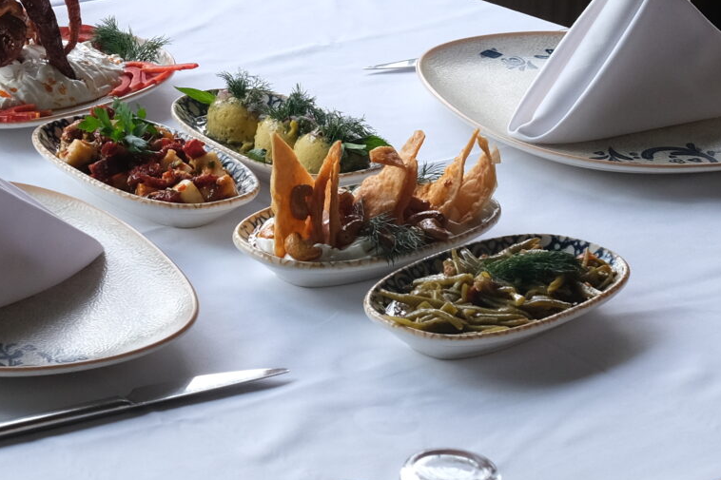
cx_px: 10
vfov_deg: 10.9
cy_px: 48
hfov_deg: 16.1
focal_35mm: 125
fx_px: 2503
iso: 800
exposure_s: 1/60
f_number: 6.4
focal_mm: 24.9
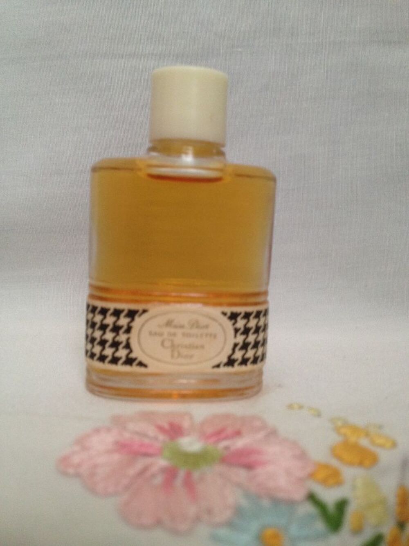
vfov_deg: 52.6
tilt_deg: -7.6
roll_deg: -2.9
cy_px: 273
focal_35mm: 35
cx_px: 204
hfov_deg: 40.7
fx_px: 551
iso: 160
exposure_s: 1/20
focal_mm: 4.28
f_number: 2.4
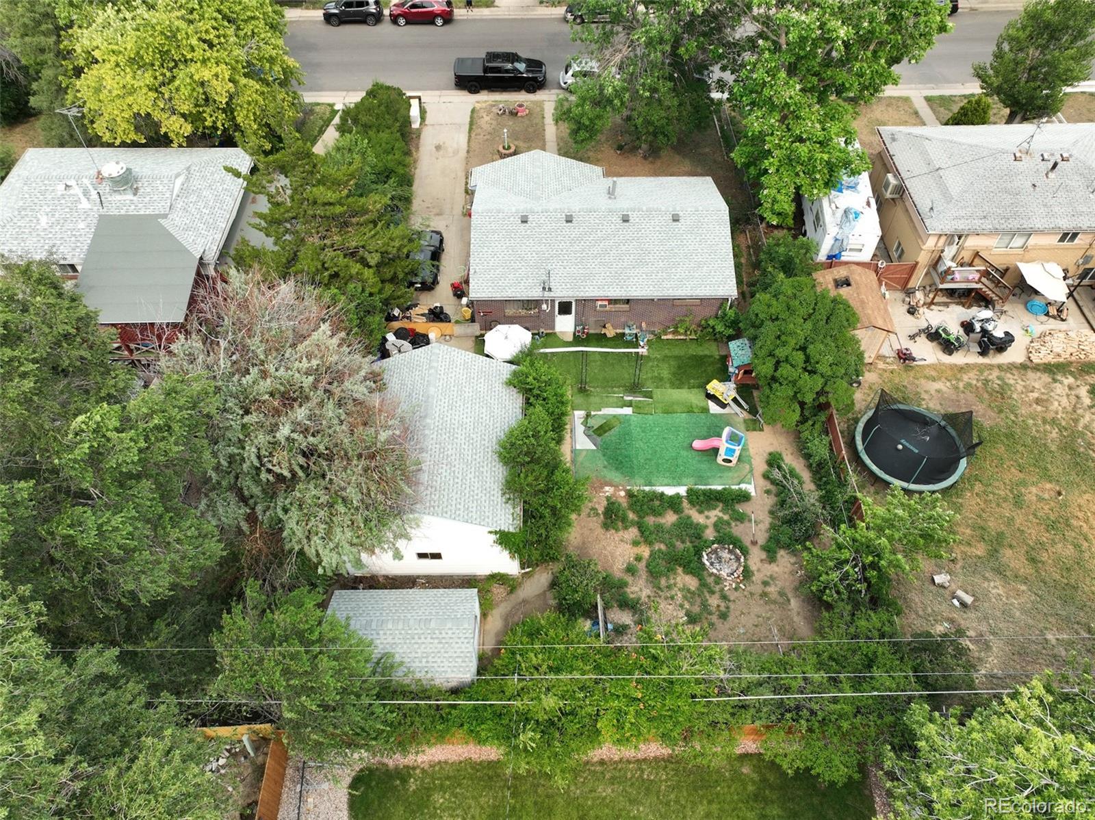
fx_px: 759
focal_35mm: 24
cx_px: 548
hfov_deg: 71.6
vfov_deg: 56.8
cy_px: 410
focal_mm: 12.29
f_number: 2.8
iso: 110
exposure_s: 1/640
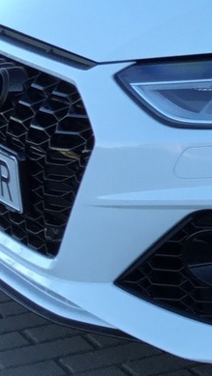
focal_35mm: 139
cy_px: 20
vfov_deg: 15.2
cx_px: 636
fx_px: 1388
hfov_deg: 7.6
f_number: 2.4
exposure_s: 1/126
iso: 25
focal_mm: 3.3
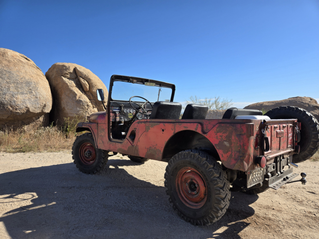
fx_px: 212
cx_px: 160
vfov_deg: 58.9
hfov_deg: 73.9
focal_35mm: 23
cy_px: 120
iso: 25
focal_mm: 5.4
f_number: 1.8
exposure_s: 1/1632
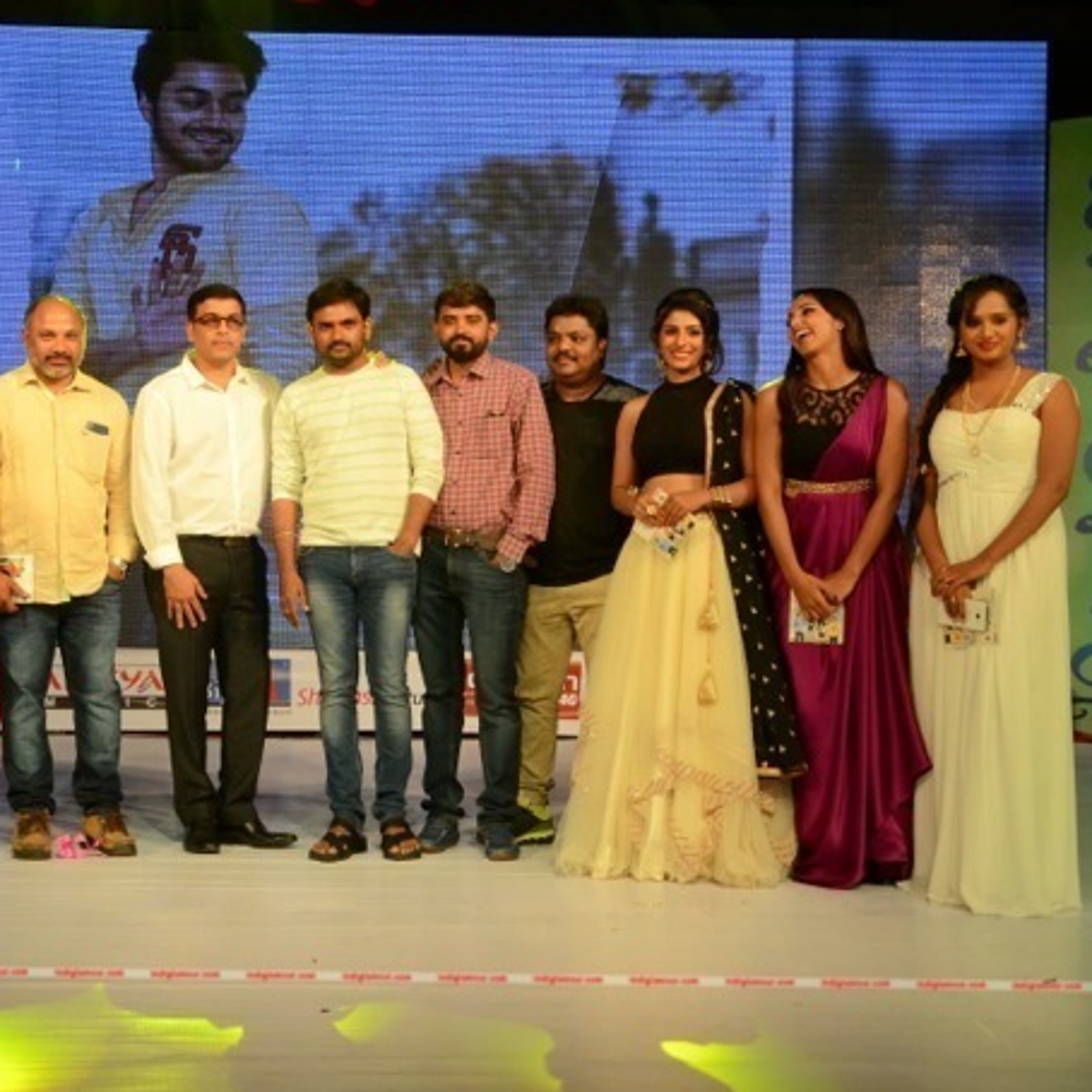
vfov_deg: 33.4
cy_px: 536
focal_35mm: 51
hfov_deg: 32.8
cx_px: 279
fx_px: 1820
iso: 1250
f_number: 8
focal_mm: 26
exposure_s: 1/125
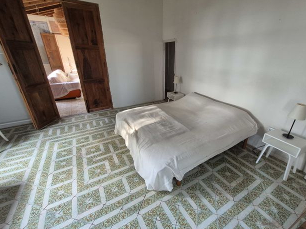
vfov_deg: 81.7
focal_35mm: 15
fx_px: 133
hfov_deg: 97.9
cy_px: 119
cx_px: 167
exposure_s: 1/50
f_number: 2.2
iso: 200
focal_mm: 1.74
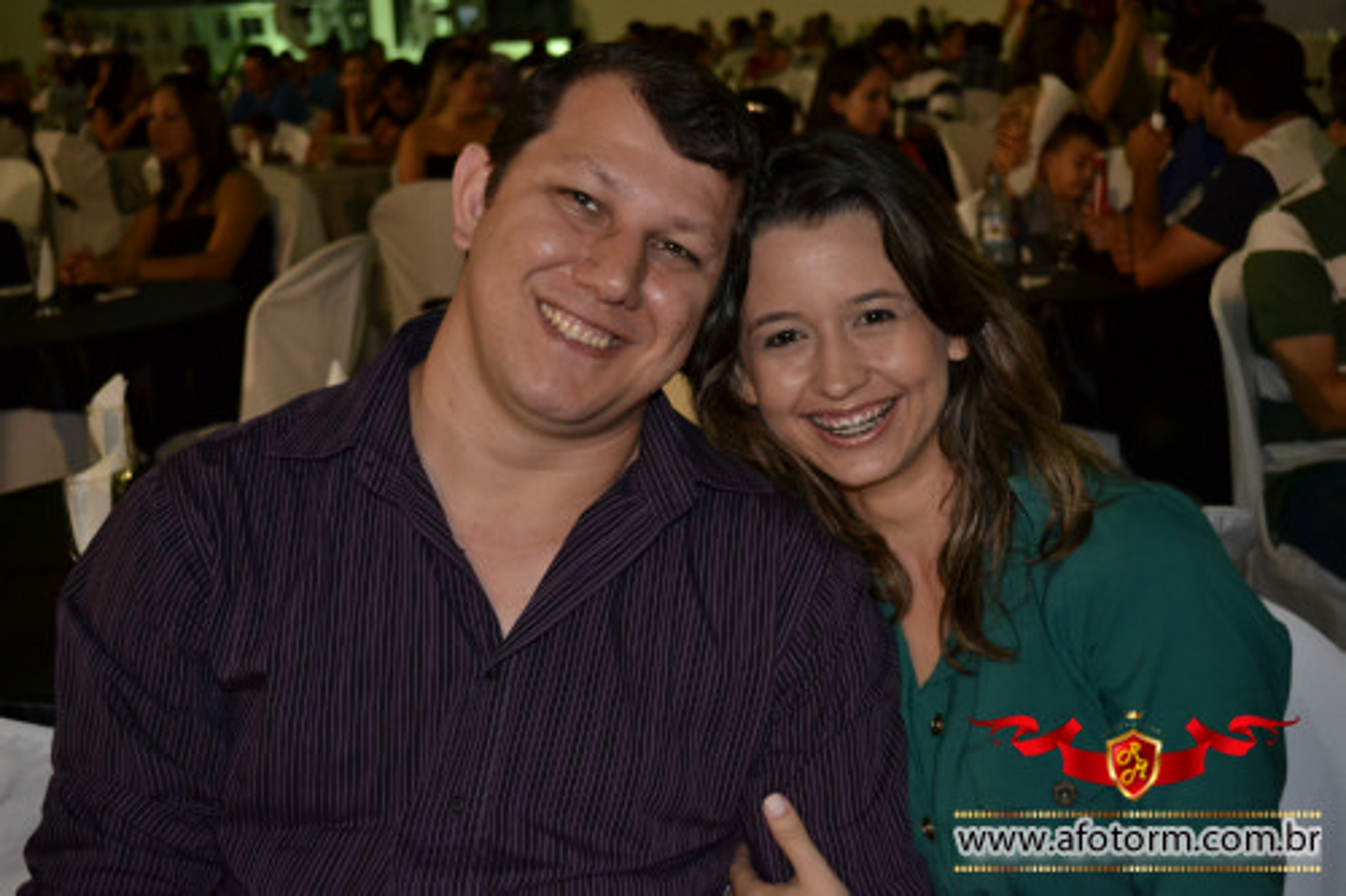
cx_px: 673
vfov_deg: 28.1
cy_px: 448
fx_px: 1794
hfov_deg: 41.1
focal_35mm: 48
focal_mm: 32
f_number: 4.8
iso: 1600
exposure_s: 1/50
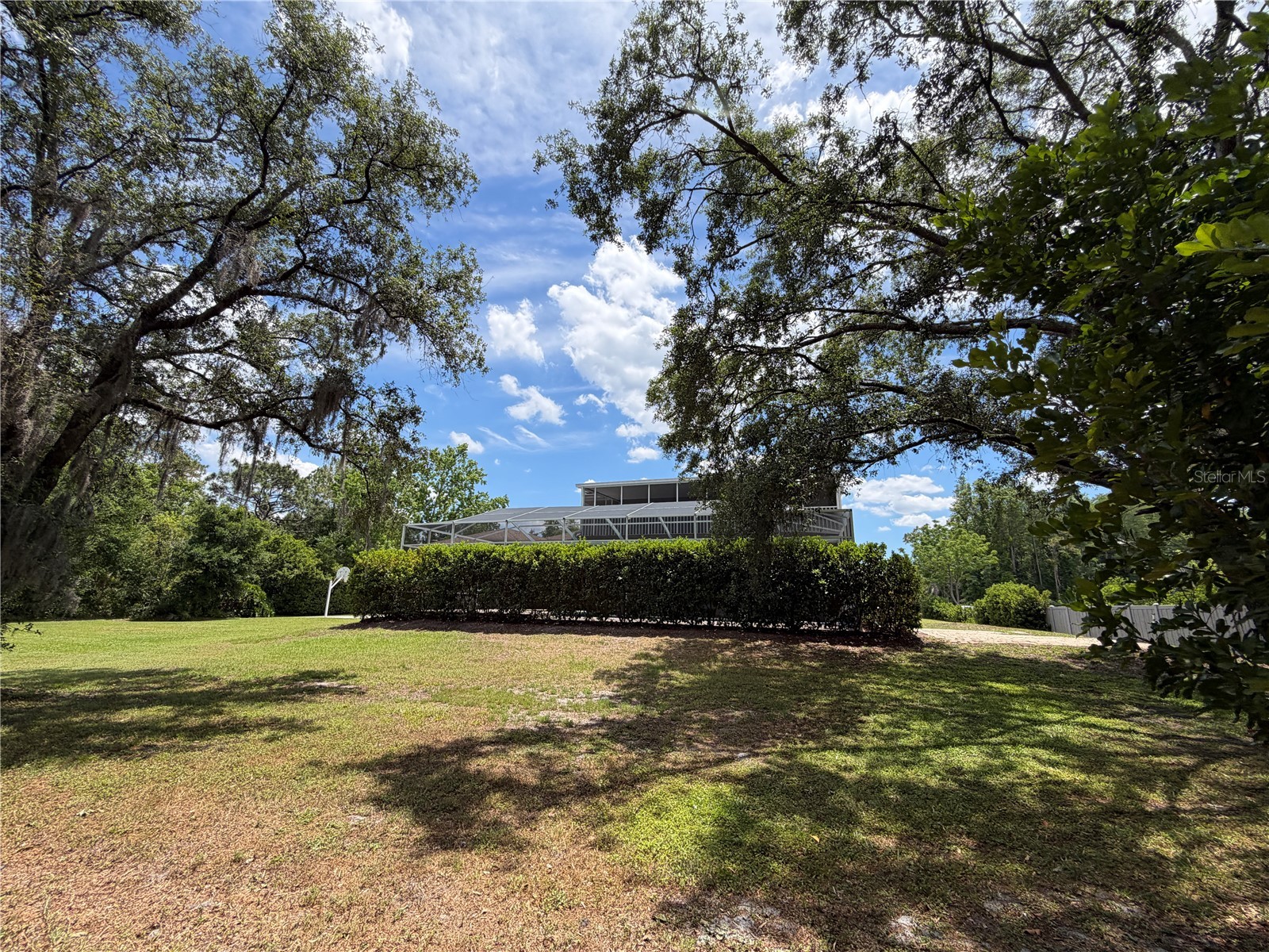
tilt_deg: +13.9
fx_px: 513
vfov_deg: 85.7
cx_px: 634
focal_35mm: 14
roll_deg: -3.3
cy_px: 476
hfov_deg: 102.1
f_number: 2.2
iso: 25
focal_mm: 2.22
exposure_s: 1/770
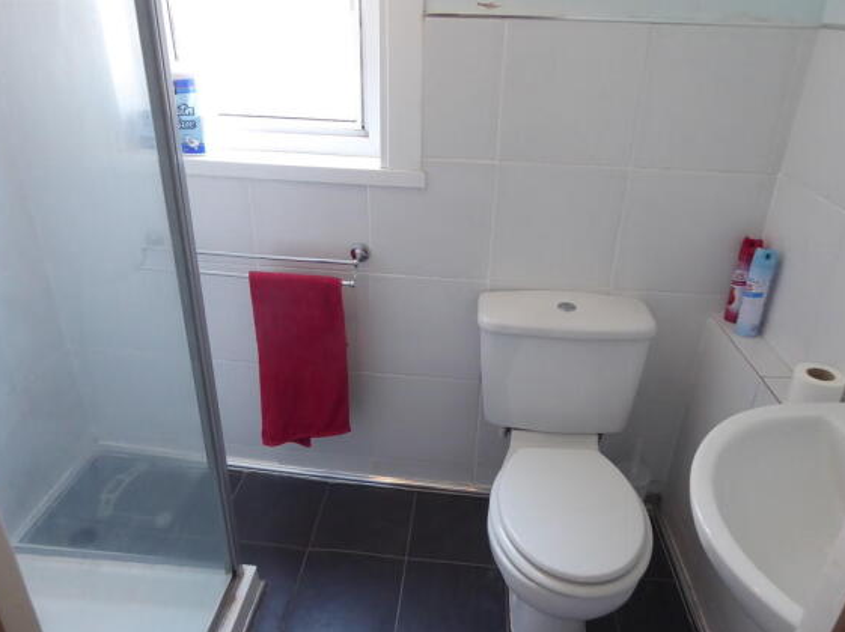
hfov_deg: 67.3
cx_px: 422
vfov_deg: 53.0
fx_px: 634
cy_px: 315
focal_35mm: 26
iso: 400
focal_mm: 4.3
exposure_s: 1/25
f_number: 3.3
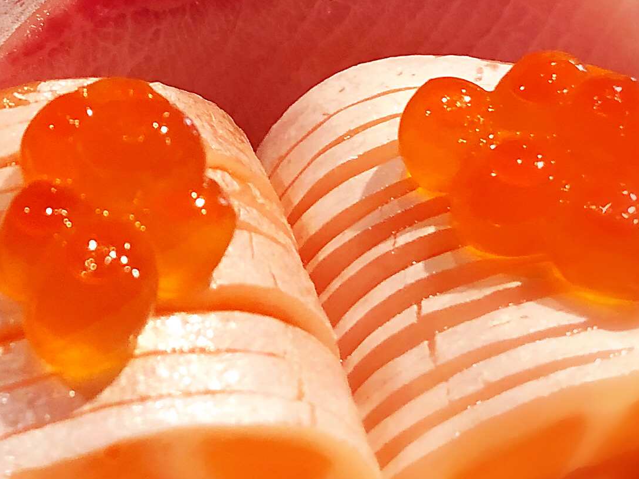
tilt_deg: -31.7
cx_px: 27
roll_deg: +2.3
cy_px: -53
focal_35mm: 108
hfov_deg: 17.8
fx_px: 1993
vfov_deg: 13.4
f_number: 1.8
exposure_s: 1/15
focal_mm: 3.99
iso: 40
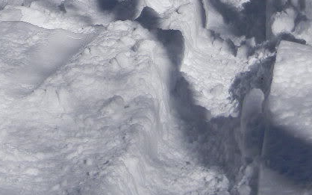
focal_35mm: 122
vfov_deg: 10.5
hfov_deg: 17.1
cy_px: -55
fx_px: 1037
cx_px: 127
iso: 80
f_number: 7.8
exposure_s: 1/629
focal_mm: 8.6
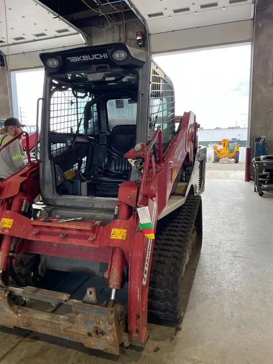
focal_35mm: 26
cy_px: 182
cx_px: 136
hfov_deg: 53.1
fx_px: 273
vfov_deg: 67.3
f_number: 1.6
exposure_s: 1/290
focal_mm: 4.2
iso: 40
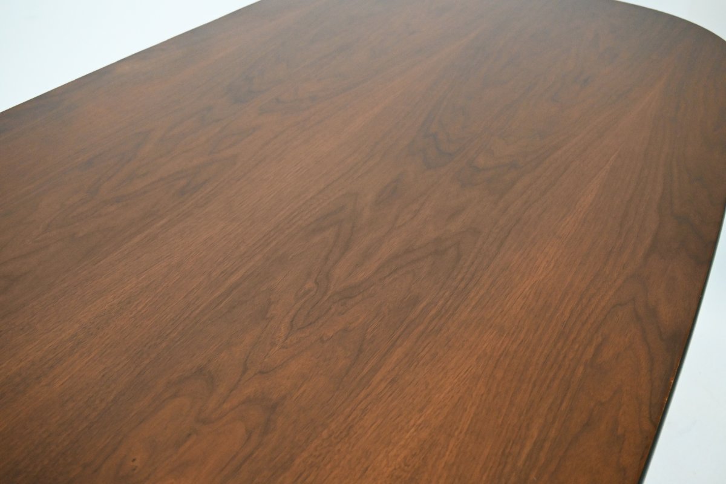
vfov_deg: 40.0
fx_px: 665
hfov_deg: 57.2
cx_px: 363
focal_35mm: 33
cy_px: 242
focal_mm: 22
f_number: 3.5
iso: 2500
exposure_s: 1/125
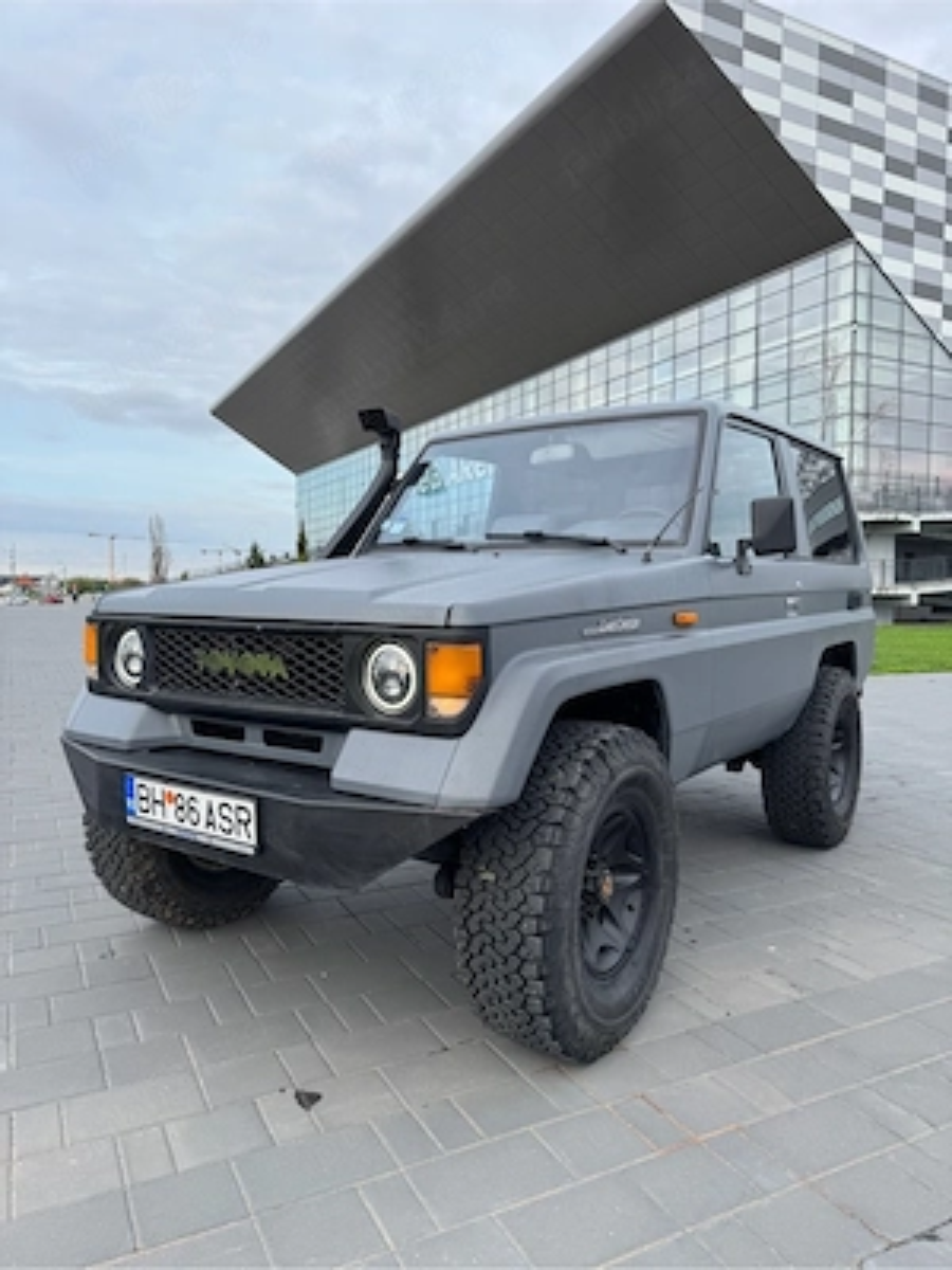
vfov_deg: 71.6
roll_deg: -0.9
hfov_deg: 56.8
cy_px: 635
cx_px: 476
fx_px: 880
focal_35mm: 24
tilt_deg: -3.6
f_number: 1.78
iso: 80
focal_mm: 6.76
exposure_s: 1/1151
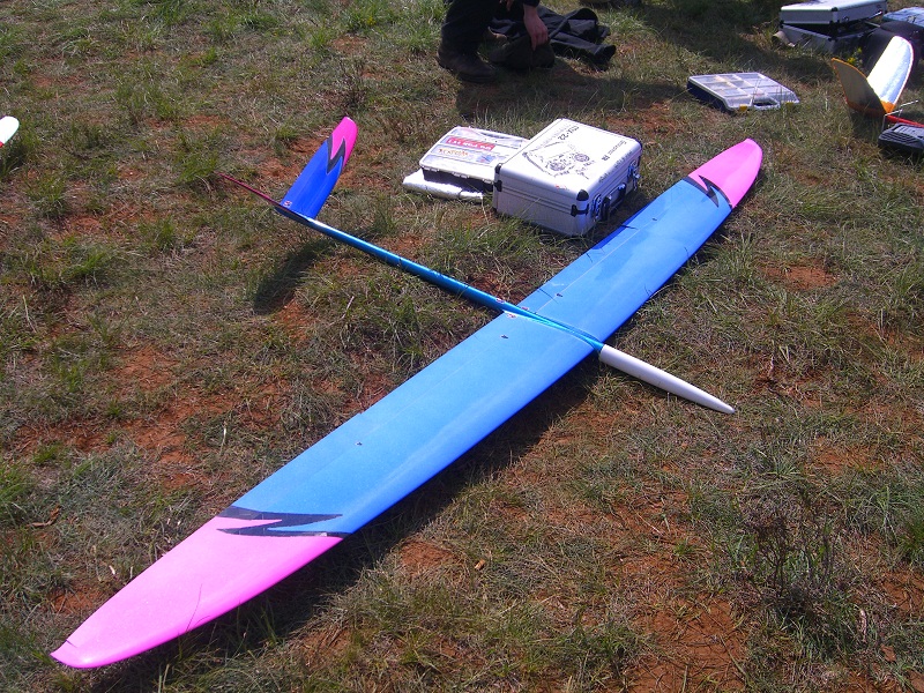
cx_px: 462
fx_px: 1014
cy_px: 346
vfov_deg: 37.7
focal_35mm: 38
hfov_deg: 49.0
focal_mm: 7.9
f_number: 8
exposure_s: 1/250
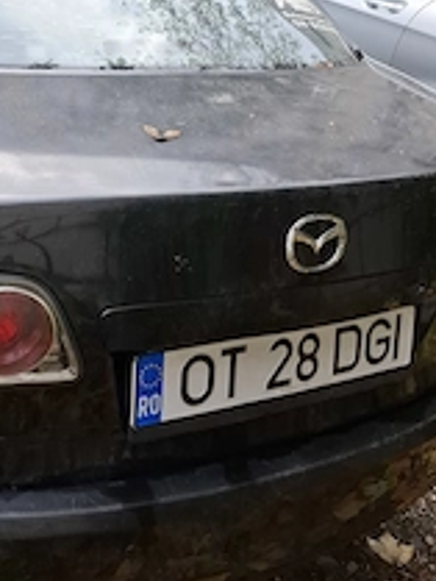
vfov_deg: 41.7
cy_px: 147
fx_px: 738
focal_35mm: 44
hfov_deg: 32.4
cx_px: 119
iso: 50
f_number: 1.8
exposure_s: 1/275
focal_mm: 5.54
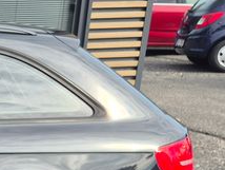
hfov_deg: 14.0
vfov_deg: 13.3
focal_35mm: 110
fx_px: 716
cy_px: 166
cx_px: -271
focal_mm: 5.4
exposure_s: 1/634
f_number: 1.8
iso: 25
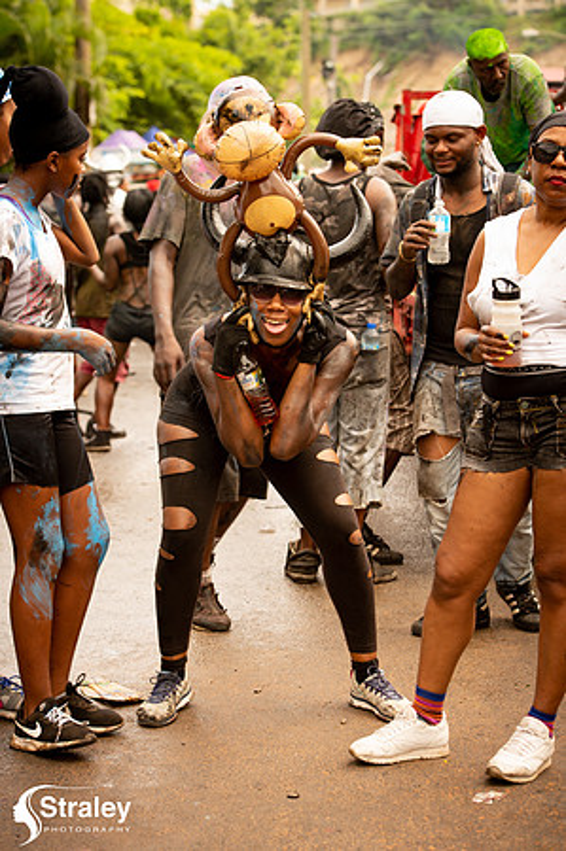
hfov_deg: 15.9
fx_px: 2033
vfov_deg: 23.7
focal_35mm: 86
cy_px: 426
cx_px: 283
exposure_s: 1/160
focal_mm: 86
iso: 220
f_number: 5.6
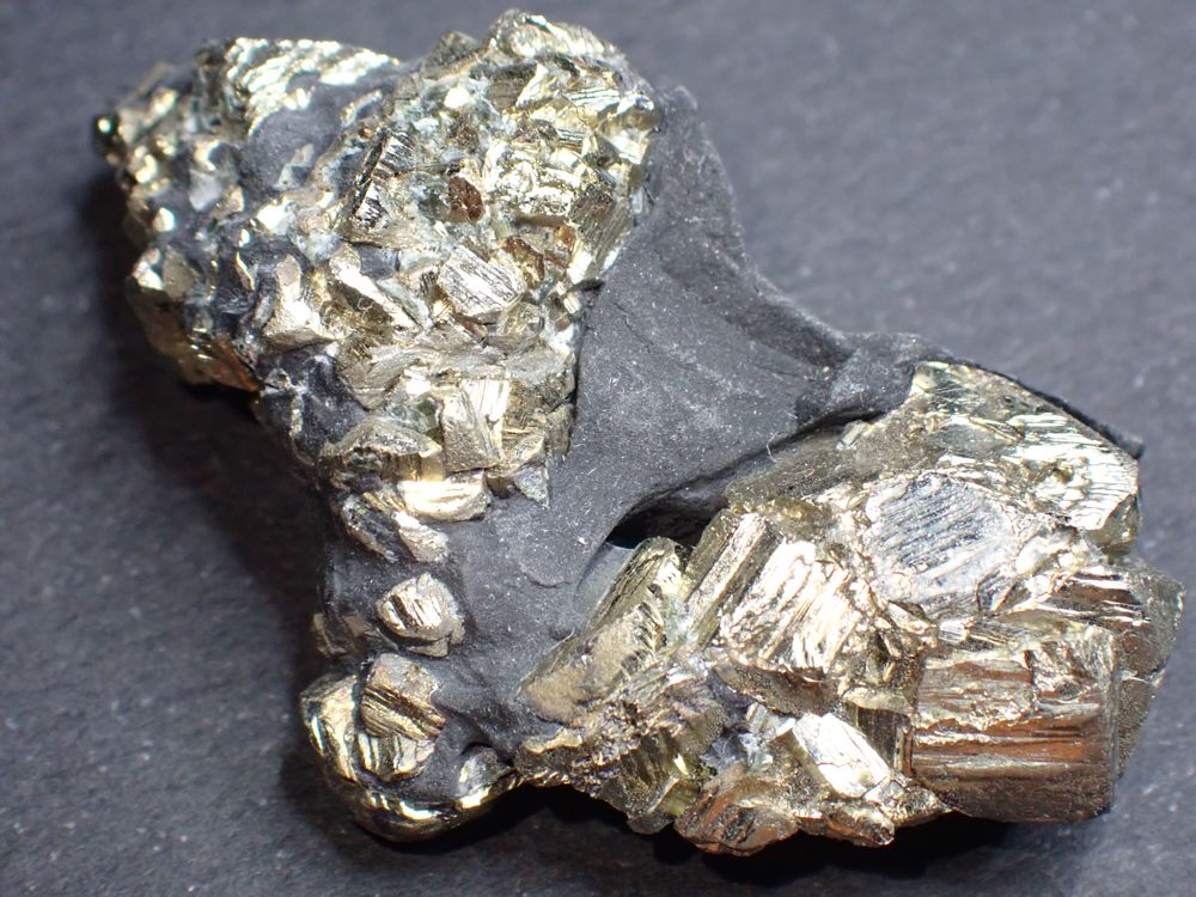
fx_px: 3455
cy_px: 448
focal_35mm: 100
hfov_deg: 19.6
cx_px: 598
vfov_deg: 14.8
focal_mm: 18
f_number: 4.9
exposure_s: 1/100
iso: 1000
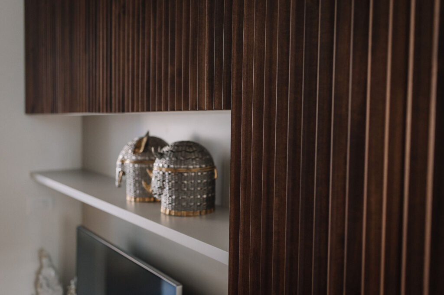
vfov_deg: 35.9
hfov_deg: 52.0
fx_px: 455
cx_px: 220
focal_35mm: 37
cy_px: 146
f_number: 2.2
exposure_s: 1/250
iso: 2500
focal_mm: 35
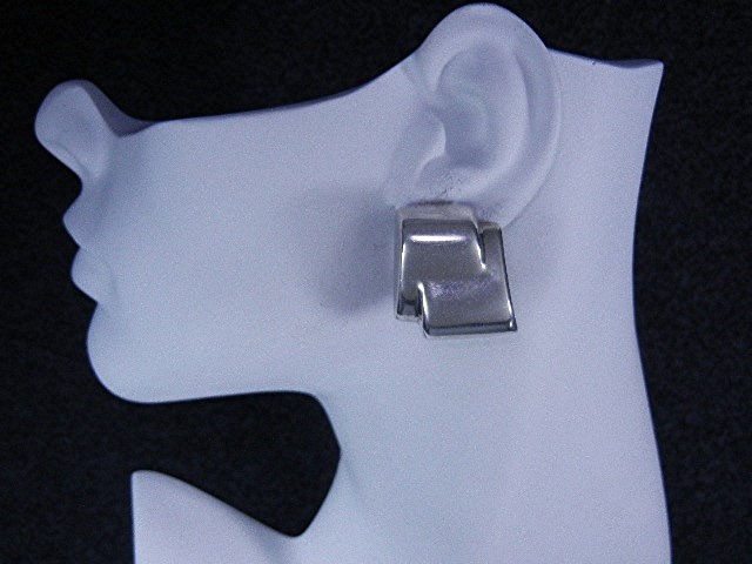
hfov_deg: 32.7
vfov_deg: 24.8
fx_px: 1282
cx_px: 376
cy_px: 282
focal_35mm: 59
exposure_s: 1/30
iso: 462
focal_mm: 10.6
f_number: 8
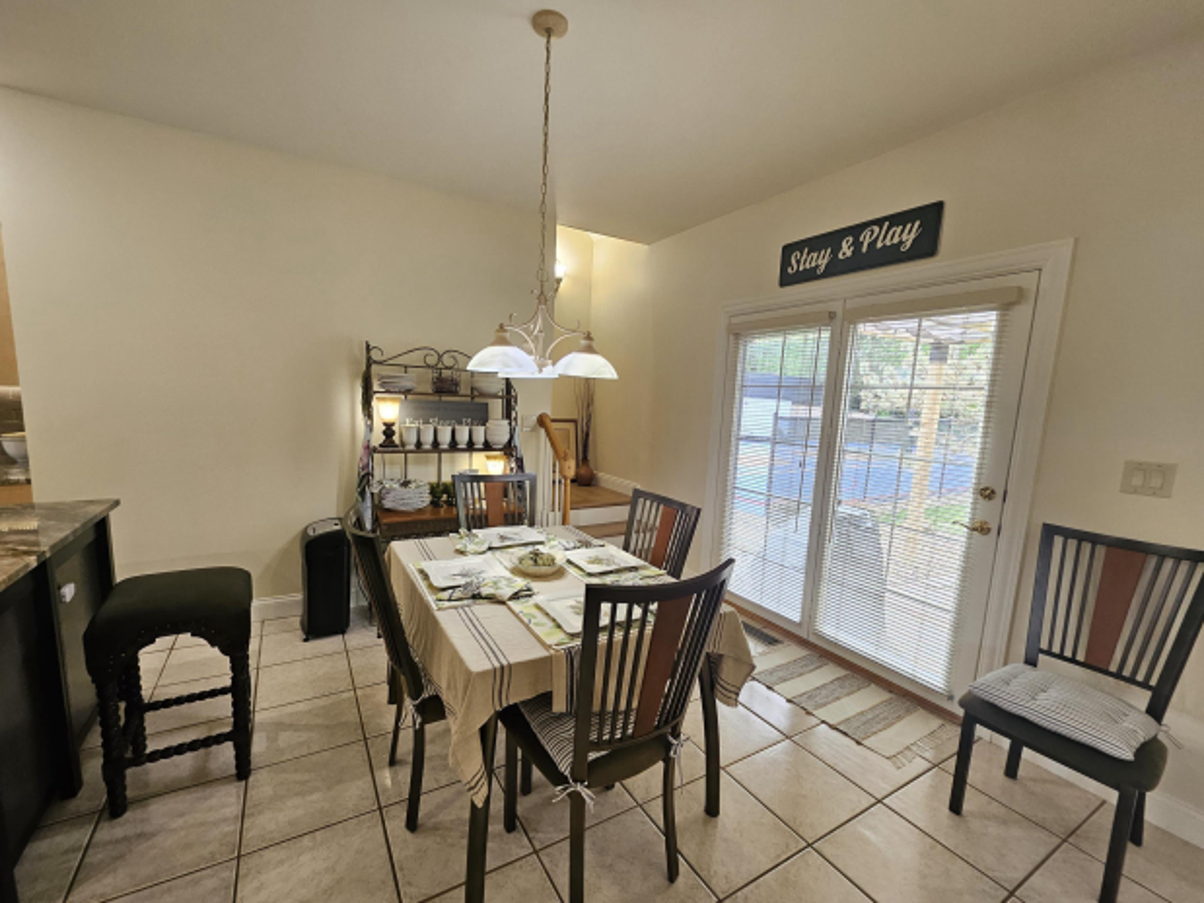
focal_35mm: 14
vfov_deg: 85.6
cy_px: 471
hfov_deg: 102.1
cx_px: 590
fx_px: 487
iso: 125
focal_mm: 1.74
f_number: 2.2
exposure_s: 1/60
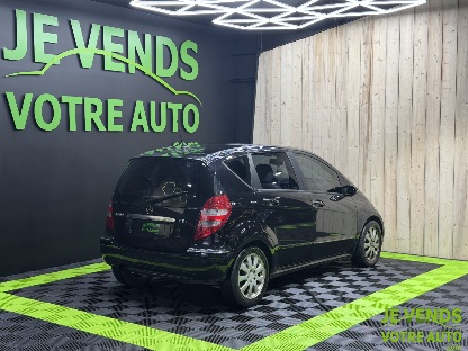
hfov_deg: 39.7
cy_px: 176
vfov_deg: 30.3
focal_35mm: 48
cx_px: 234
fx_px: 649
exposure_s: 1/100
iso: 64
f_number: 1.78
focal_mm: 6.76
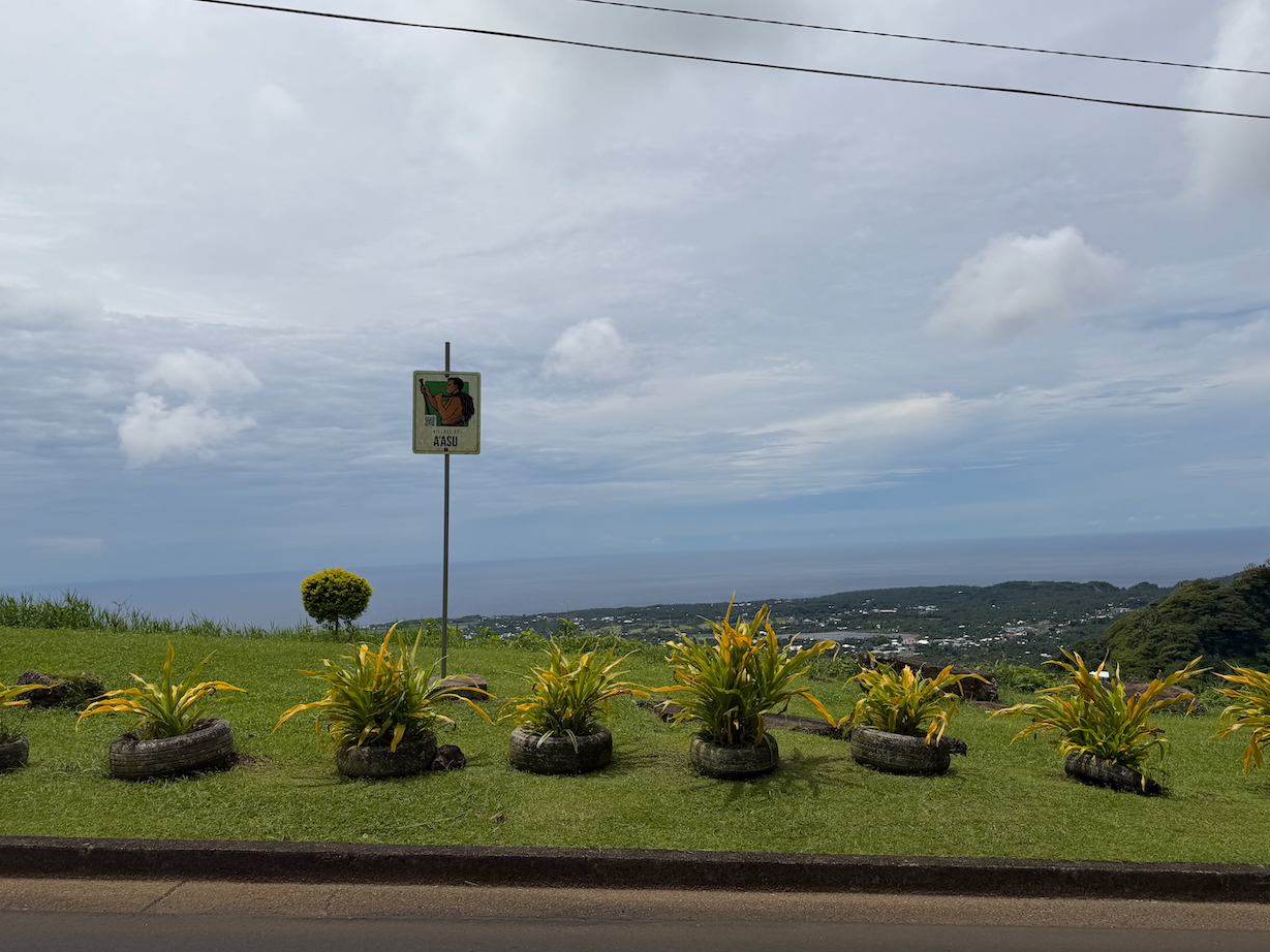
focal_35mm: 25
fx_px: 917
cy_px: 479
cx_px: 646
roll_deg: +4.1
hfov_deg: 69.4
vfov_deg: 54.9
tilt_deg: +7.4
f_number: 1.78
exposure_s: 1/17544
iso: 80
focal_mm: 6.76
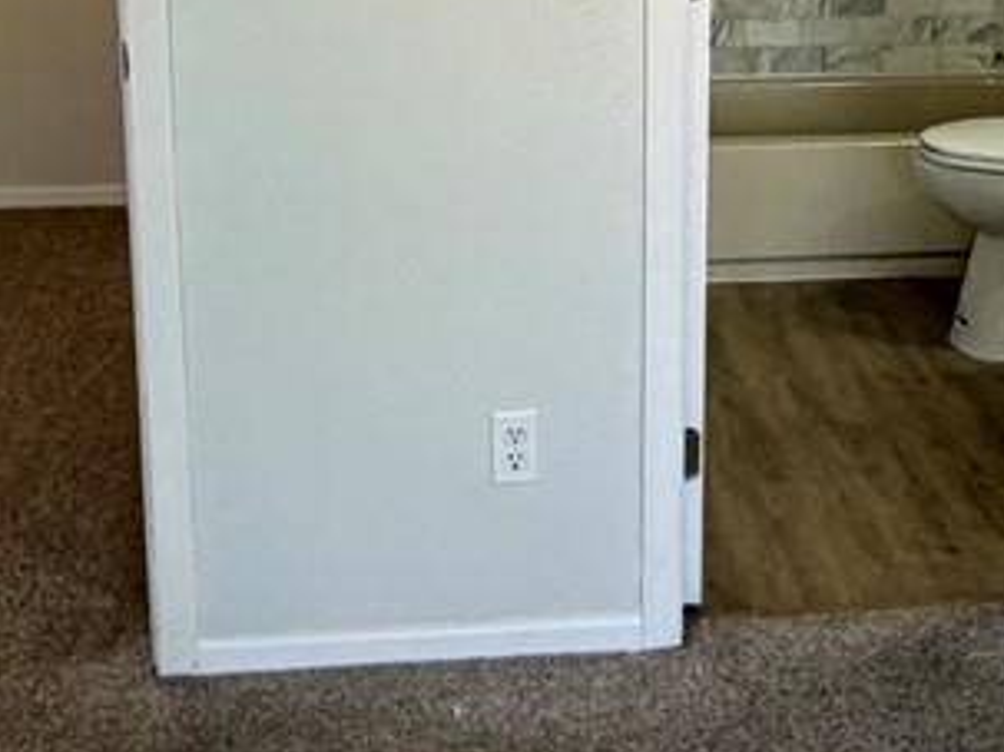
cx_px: 712
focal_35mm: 74
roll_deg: -0.6
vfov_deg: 19.6
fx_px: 2145
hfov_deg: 26.1
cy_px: 99
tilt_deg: -13.0
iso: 250
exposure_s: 1/120
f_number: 2.2
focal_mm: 2.22
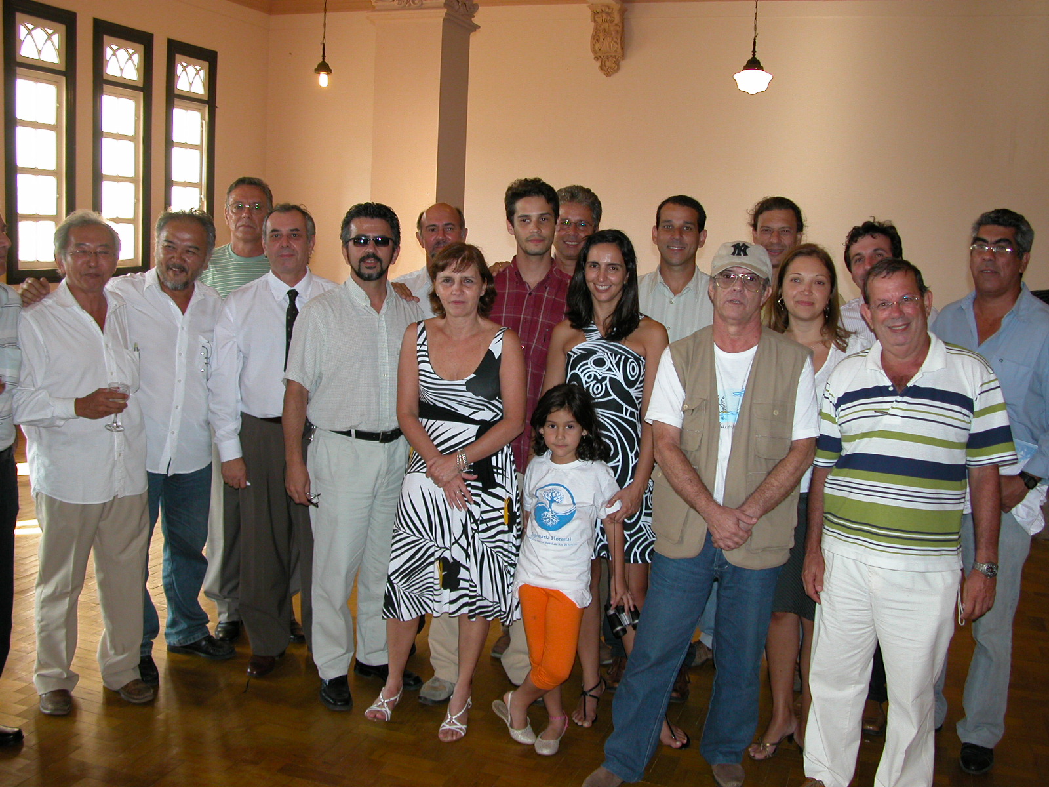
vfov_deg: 40.7
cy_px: 394
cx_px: 524
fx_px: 1061
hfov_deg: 52.6
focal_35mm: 35
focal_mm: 8.9
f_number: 2.8
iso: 200
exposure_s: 1/60
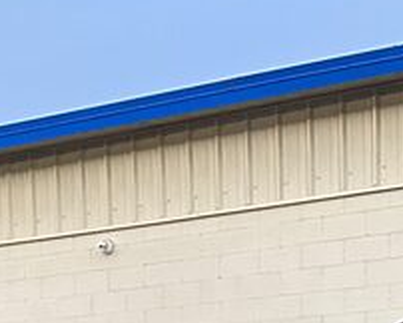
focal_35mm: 139
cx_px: -24
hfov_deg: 13.6
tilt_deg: -4.1
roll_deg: +2.4
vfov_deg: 10.4
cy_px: 586
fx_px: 1659
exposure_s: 1/55
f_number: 1.78
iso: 400
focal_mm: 6.86
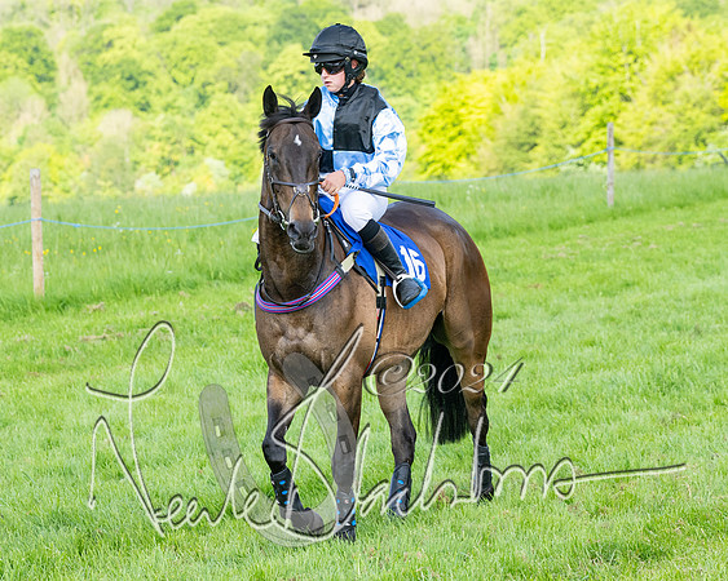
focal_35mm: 181
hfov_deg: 10.6
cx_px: 324
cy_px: 277
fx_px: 3907
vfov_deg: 8.5
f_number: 5
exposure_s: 1/1000
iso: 400
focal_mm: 94
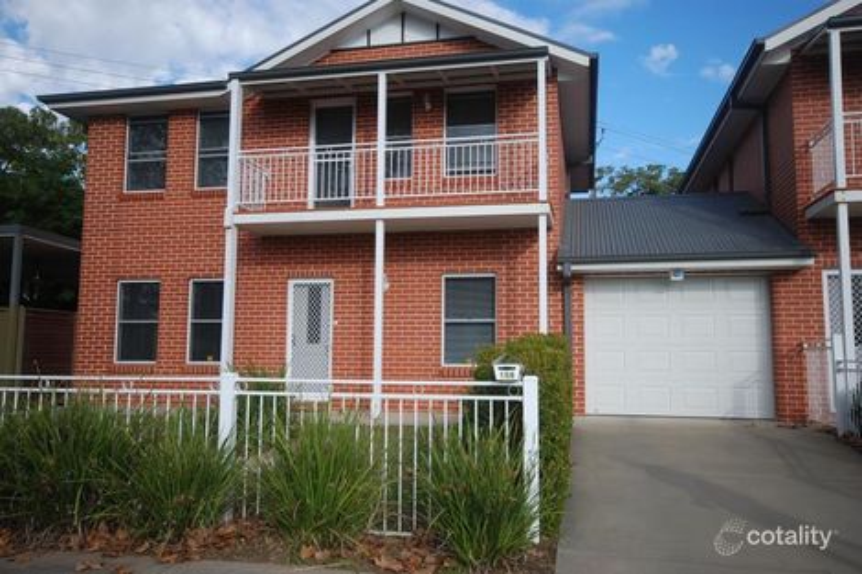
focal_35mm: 30
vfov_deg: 43.6
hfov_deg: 61.9
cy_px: 287
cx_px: 431
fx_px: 718
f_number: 6.3
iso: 100
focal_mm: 20
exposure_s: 1/160
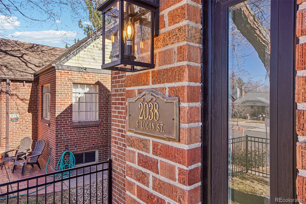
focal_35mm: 24
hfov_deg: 73.8
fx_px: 204
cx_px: 153
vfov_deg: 53.1
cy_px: 102
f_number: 8
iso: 100
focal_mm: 16
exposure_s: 1/50
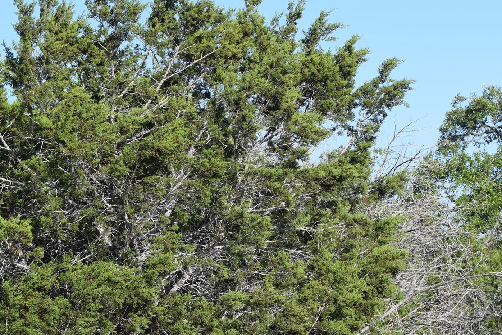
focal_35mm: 154
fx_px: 2148
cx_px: 341
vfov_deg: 8.9
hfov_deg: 13.3
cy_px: 205
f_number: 9
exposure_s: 1/320
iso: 200
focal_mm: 70
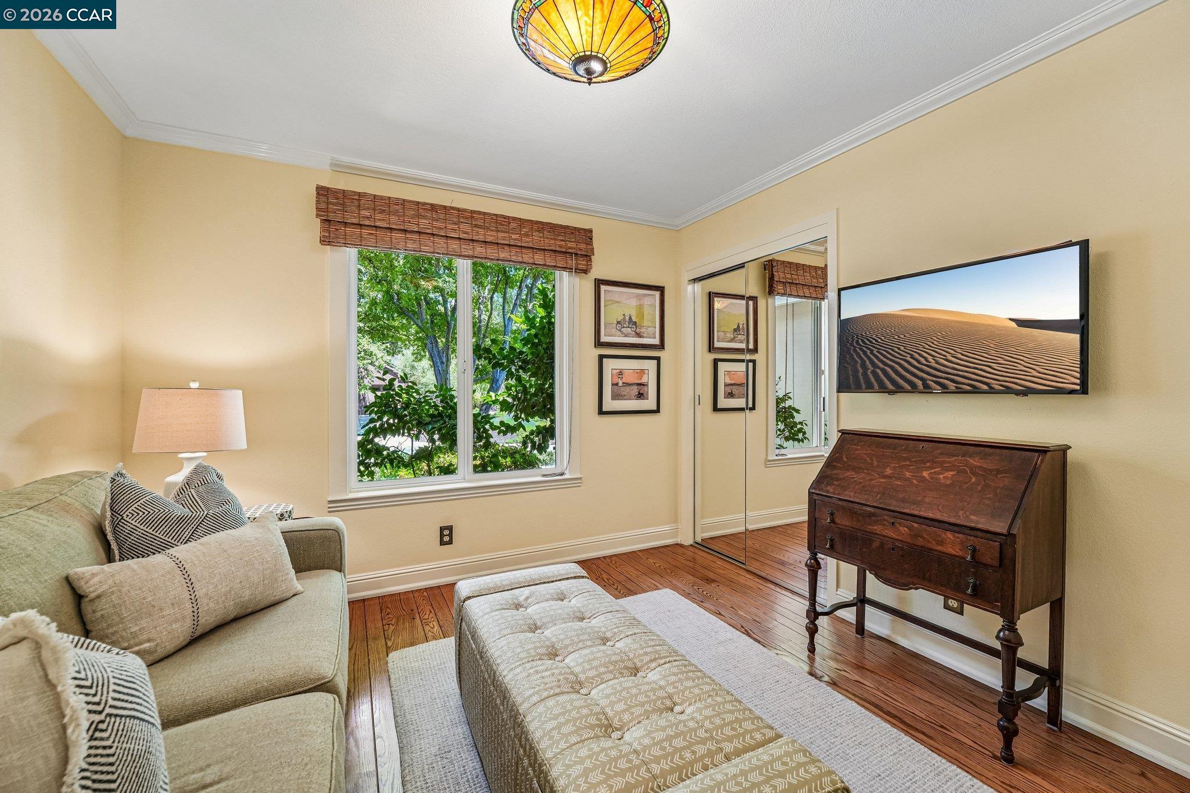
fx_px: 463
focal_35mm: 14
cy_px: 396
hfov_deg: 104.3
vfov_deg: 81.2
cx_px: 595
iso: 800
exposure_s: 1/13
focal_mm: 14
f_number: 8
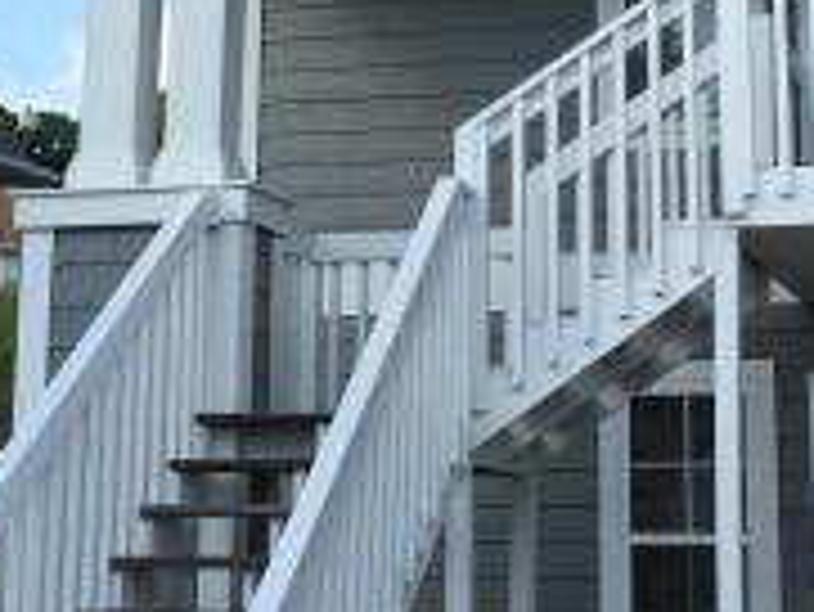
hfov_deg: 21.0
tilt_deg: +13.0
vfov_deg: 15.7
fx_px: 2188
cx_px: 522
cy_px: 58
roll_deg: -0.4
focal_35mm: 93
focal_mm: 4.15
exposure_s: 1/942
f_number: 2.2
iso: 32
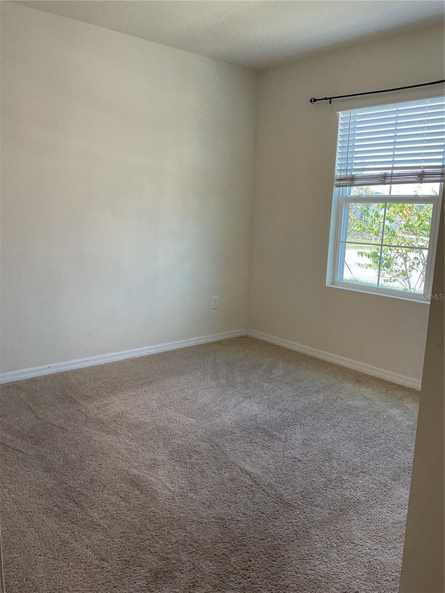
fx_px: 497
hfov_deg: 48.2
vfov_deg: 61.7
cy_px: 296
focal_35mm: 29
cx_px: 222
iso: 50
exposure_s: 1/120
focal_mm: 3
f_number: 1.8
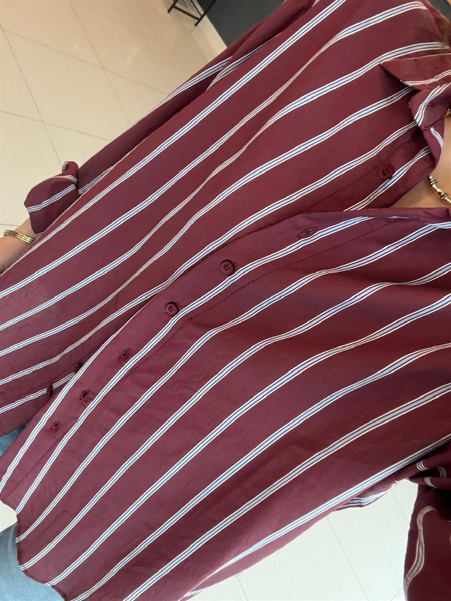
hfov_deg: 46.8
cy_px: 300
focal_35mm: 30
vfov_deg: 60.0
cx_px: 226
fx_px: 521
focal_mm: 2.69
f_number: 1.9
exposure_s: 1/60
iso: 125
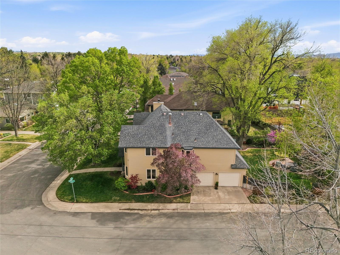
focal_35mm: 24
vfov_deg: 56.8
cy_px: 128
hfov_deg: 71.6
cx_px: 170
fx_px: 236
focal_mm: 8.7
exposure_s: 1/8000
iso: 290
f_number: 1.8
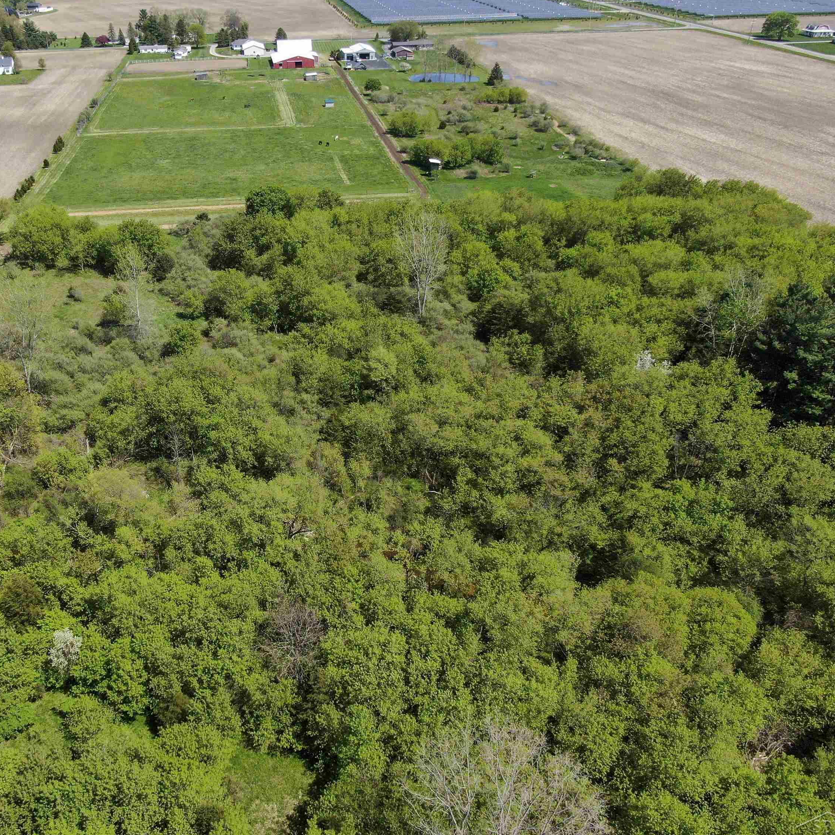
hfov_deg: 54.8
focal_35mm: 29
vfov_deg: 55.6
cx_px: 295
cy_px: 407
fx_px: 791
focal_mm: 4.39
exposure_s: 1/2500
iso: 200
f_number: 2.8
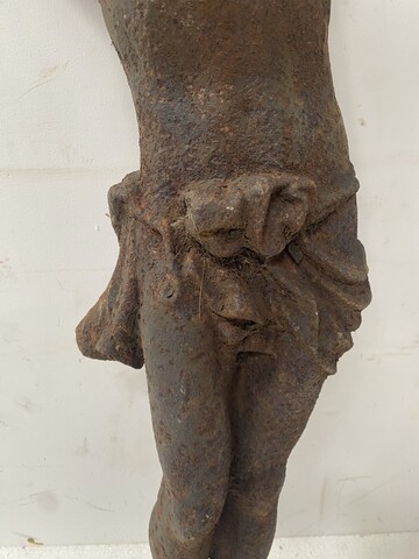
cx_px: 210
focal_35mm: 26
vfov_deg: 67.3
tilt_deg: -17.8
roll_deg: +2.0
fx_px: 420
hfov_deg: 53.1
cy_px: 280
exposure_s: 1/60
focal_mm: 4.25
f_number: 1.8
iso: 125
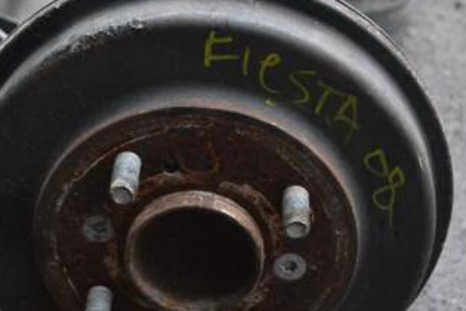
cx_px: 151
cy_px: 156
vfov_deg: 14.1
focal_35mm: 97
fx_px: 1256
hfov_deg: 20.9
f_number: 5
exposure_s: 1/25
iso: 3200
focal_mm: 34
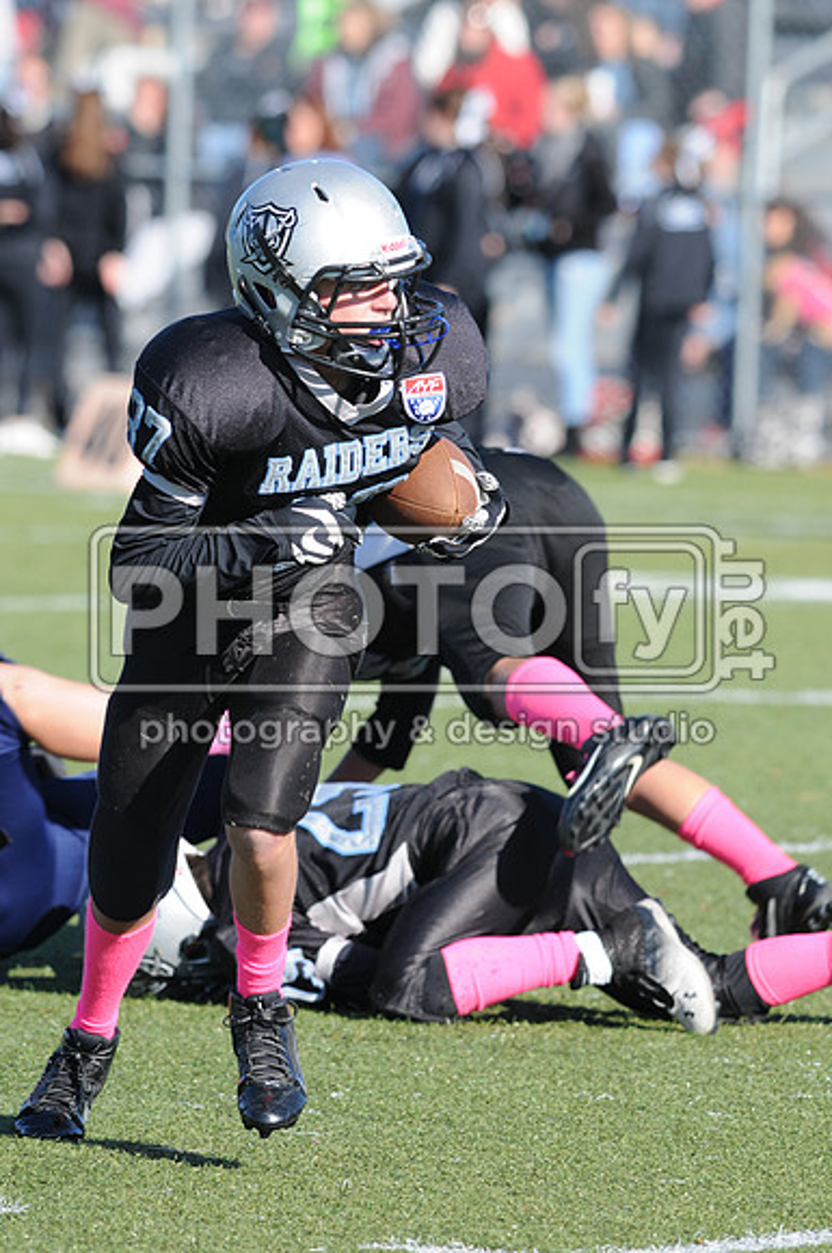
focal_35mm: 450
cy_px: 626
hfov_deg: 3.0
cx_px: 416
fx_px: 15646
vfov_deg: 4.6
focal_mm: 300
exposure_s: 1/500
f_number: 6.3
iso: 200
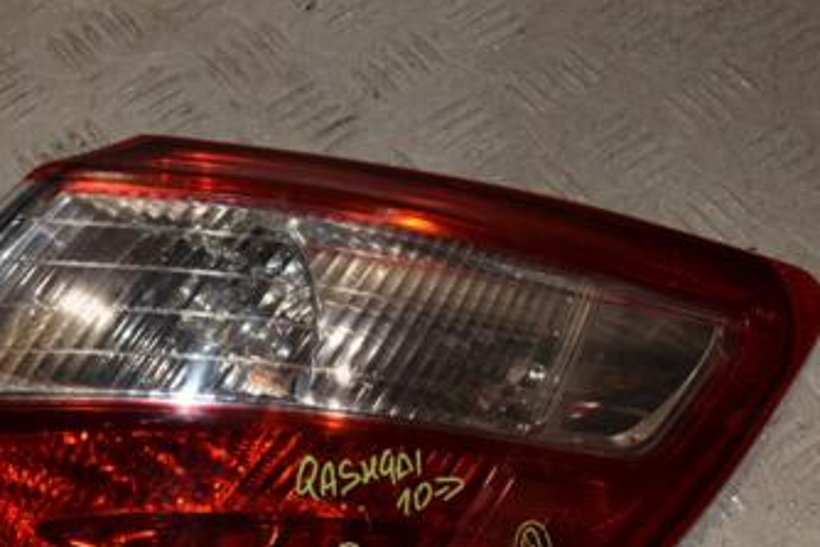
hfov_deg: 28.7
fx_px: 1595
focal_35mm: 70
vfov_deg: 19.2
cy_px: 464
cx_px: 280
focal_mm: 26
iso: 800
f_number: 10
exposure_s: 1/200
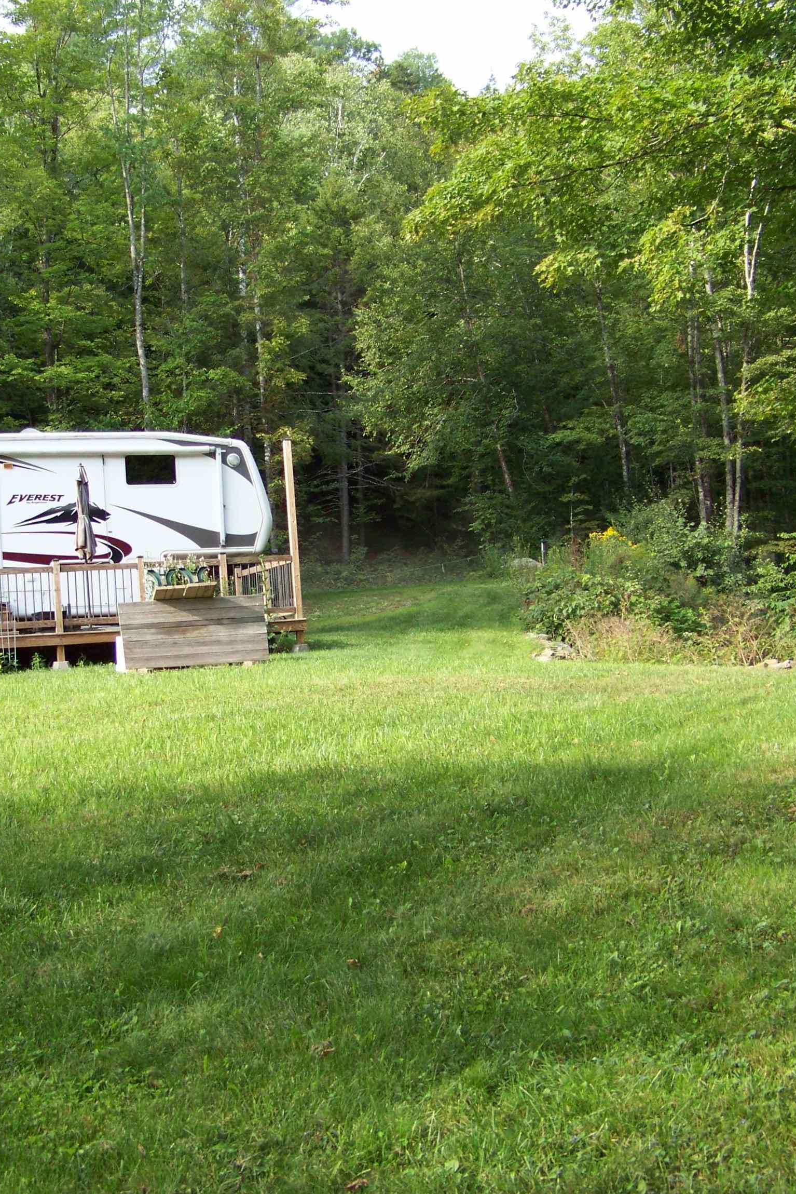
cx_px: 303
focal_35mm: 50
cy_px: 598
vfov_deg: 39.6
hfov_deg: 26.9
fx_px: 1658
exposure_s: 1/200
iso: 69
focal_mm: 5.85
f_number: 2.8
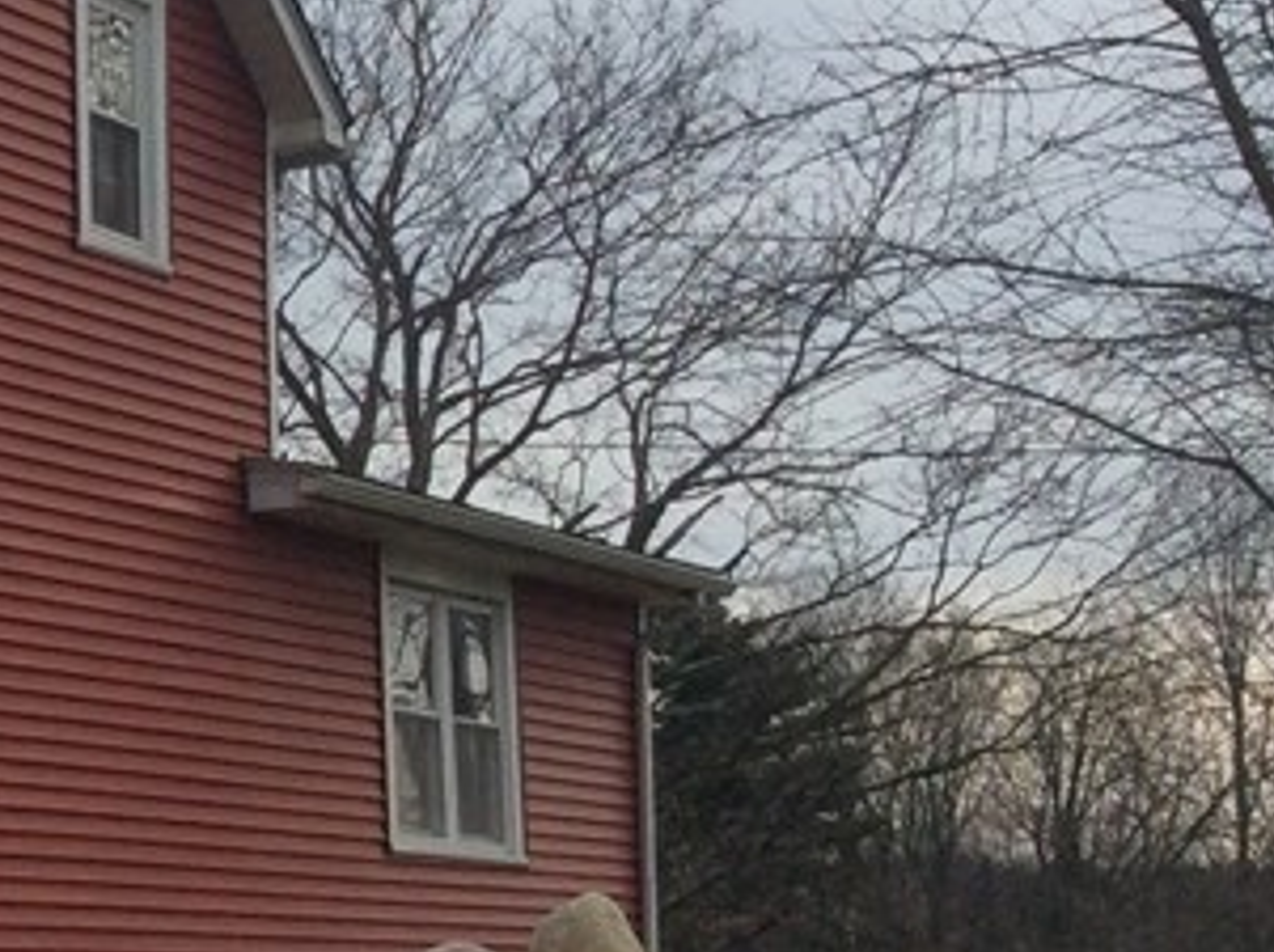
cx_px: -855
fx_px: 4007
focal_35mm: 109
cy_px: 791
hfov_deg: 15.9
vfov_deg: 13.5
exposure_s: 1/1590
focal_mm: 3.3
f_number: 2.4
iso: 32
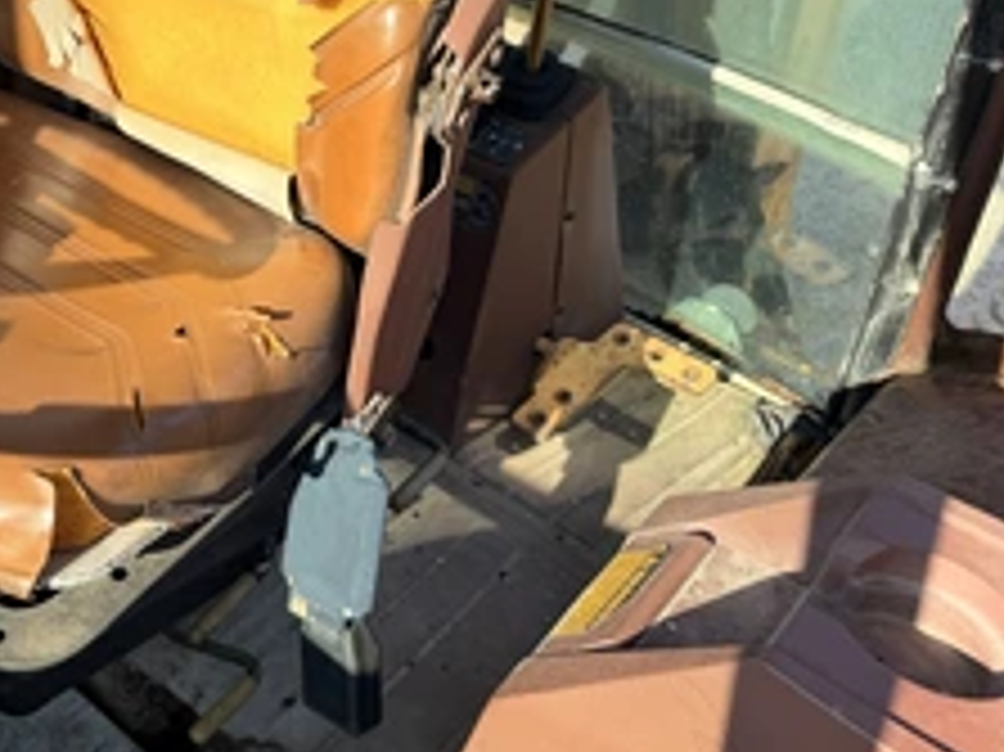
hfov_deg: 40.7
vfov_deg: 32.9
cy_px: 185
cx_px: 108
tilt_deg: -33.4
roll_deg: -0.8
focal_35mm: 43
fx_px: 1246
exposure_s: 1/1464
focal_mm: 6.76
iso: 80
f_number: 1.78
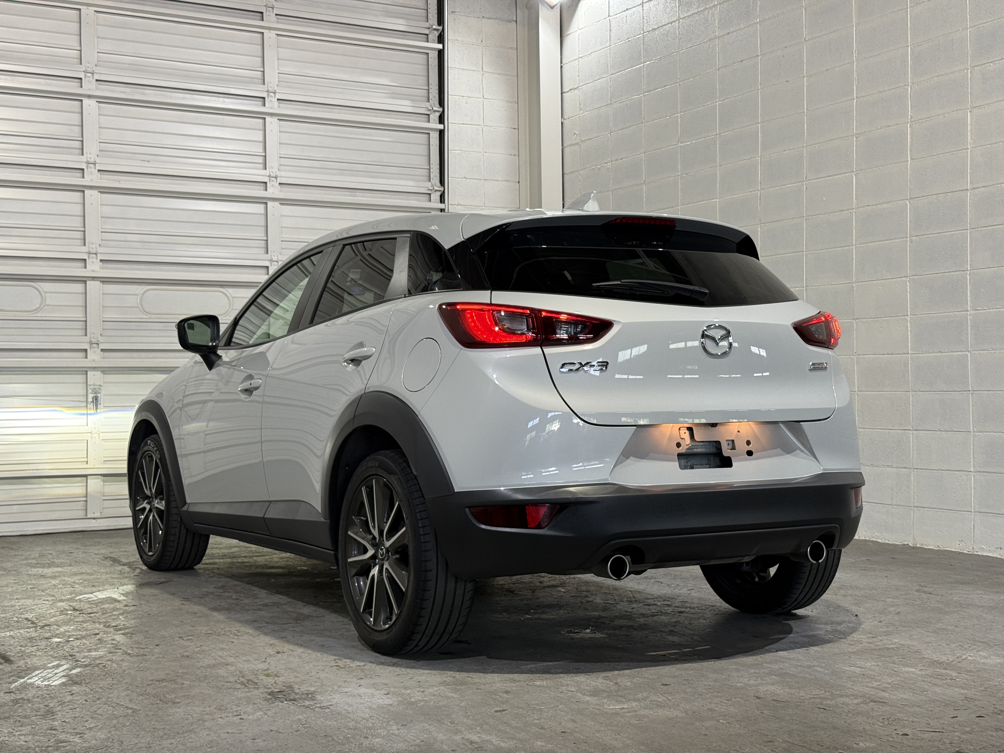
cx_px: 502
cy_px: 376
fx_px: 1392
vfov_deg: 30.3
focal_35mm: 48
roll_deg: +0.2
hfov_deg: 39.7
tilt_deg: +1.0
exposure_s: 1/60
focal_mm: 6.76
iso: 64
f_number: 1.78
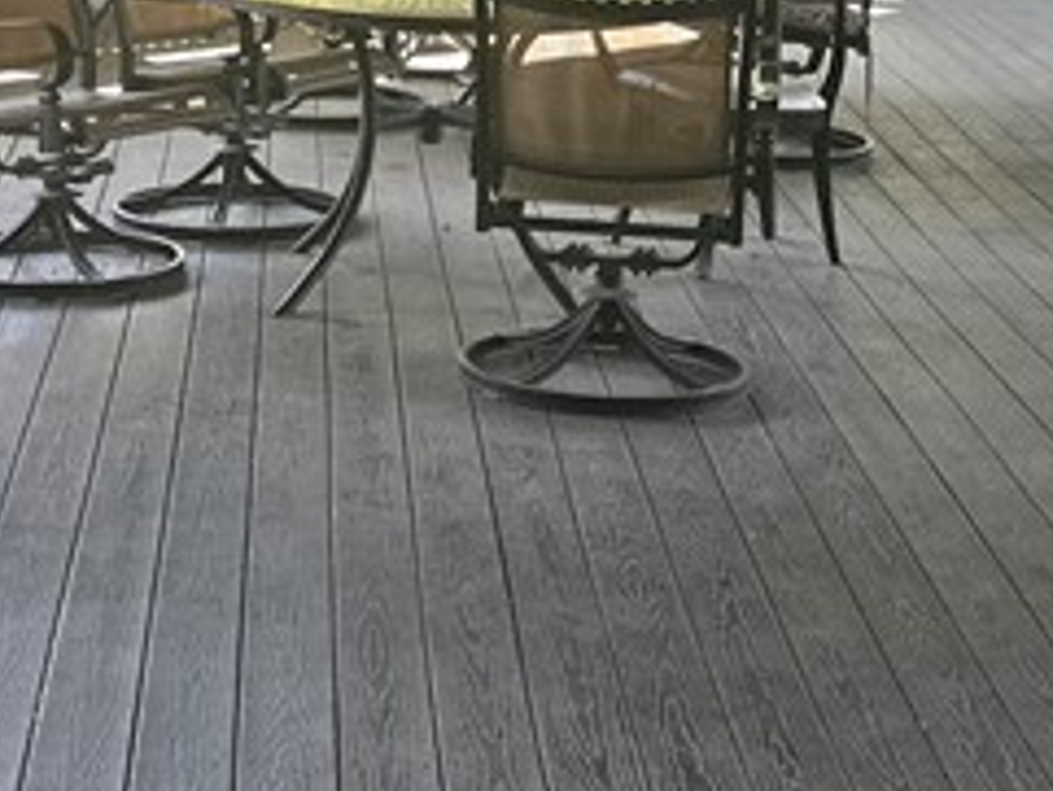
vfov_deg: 14.2
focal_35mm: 102
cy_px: -101
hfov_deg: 19.2
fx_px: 3104
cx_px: 599
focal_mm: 6.86
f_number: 1.78
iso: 80
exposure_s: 1/121
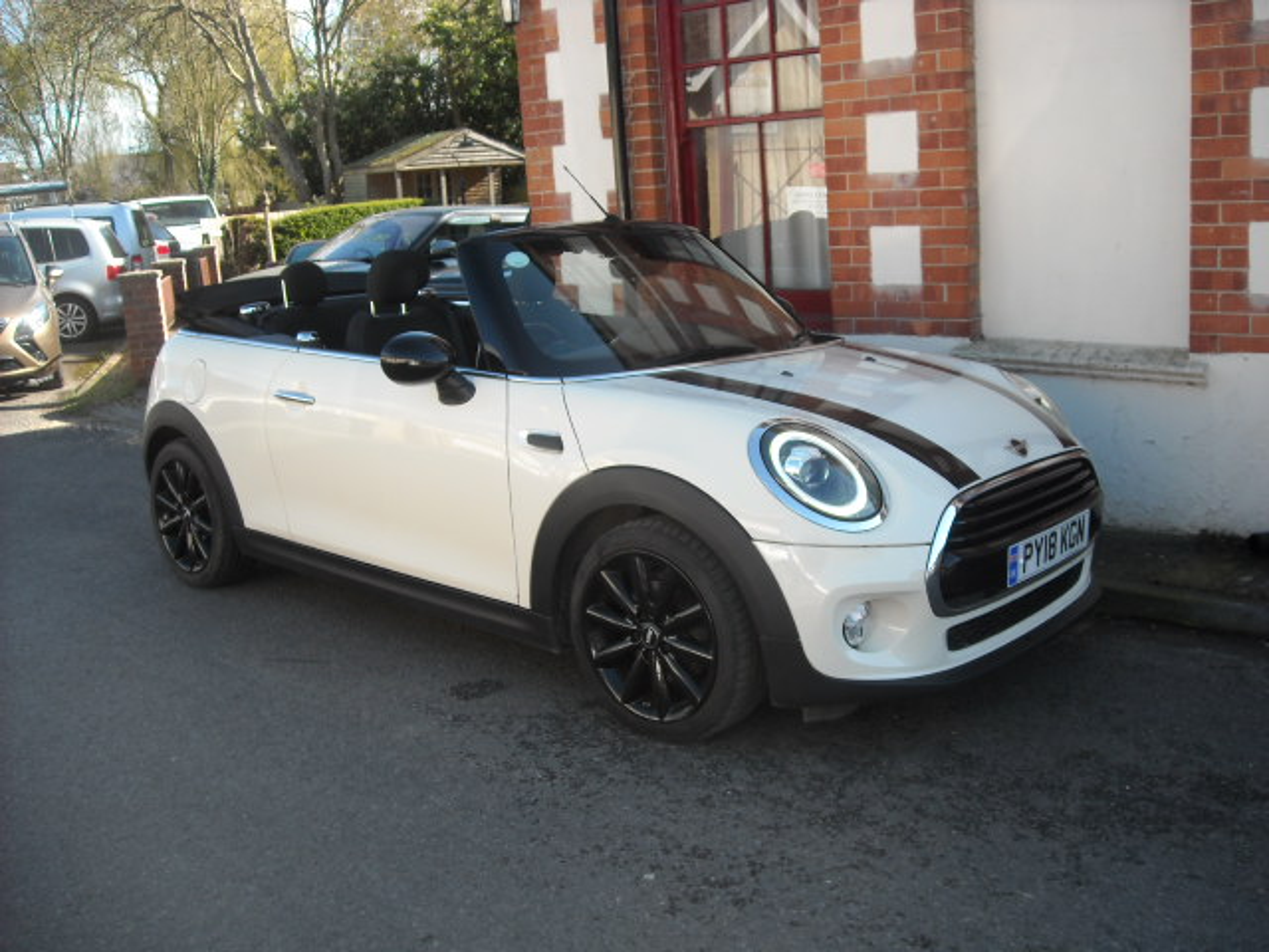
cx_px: 634
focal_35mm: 35
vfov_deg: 40.7
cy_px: 476
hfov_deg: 52.6
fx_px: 1283
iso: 64
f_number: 2.8
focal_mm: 5.7
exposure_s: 1/239
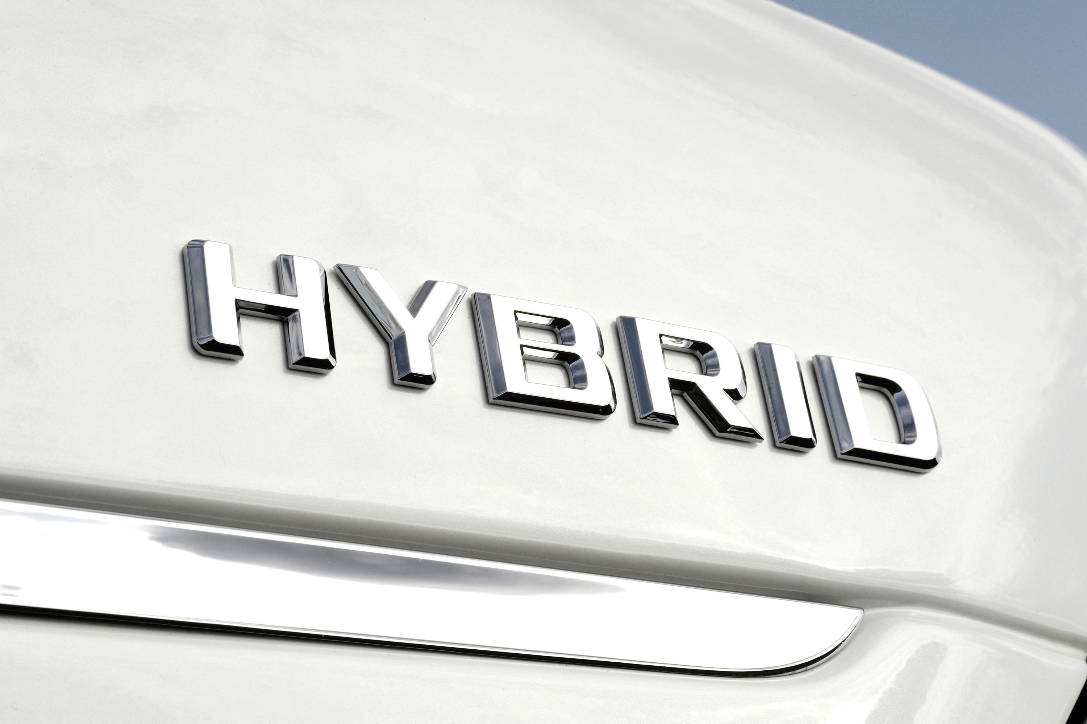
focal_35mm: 105
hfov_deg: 19.5
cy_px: 362
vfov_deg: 13.0
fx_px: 3169
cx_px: 544
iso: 200
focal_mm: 105
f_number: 36
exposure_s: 1/50
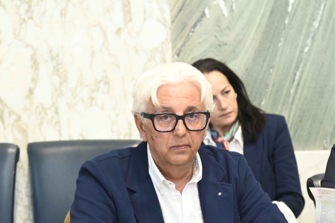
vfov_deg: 11.2
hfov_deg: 16.8
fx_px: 1134
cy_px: 180
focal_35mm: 122
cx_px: 199
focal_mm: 75
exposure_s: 1/125
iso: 2500
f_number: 4
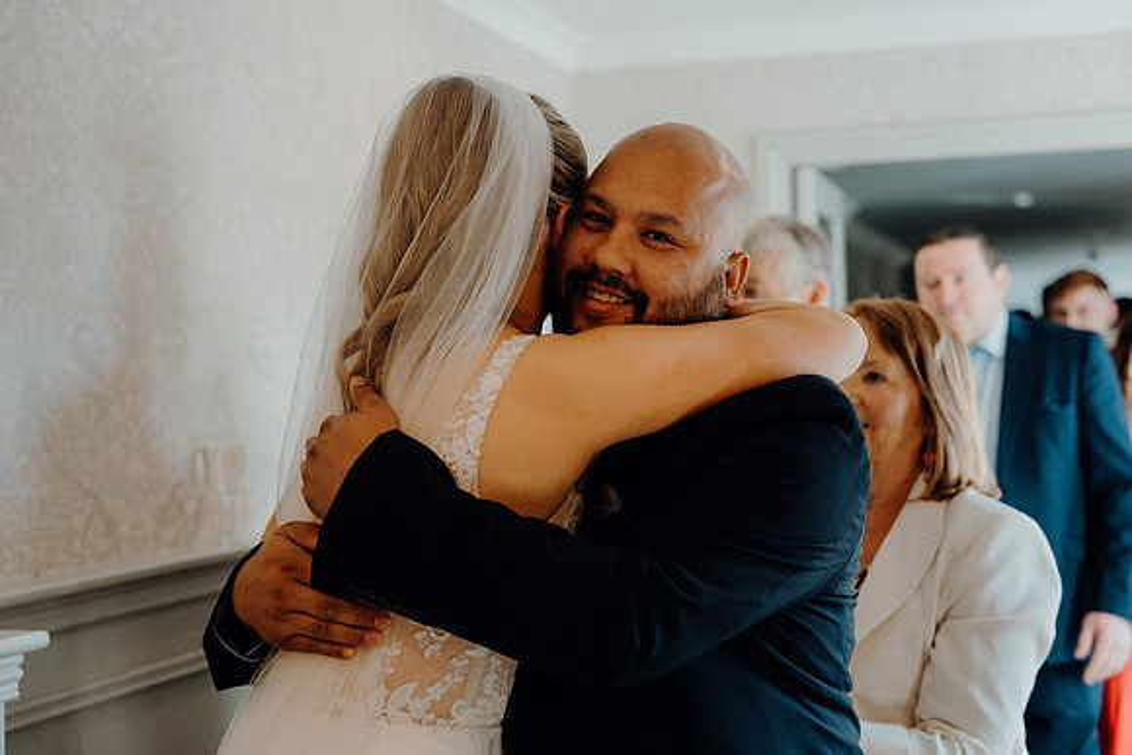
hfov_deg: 36.9
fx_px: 1698
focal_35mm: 54
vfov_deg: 25.1
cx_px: 566
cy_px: 378
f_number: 3.5
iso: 1000
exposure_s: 1/200
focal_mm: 54
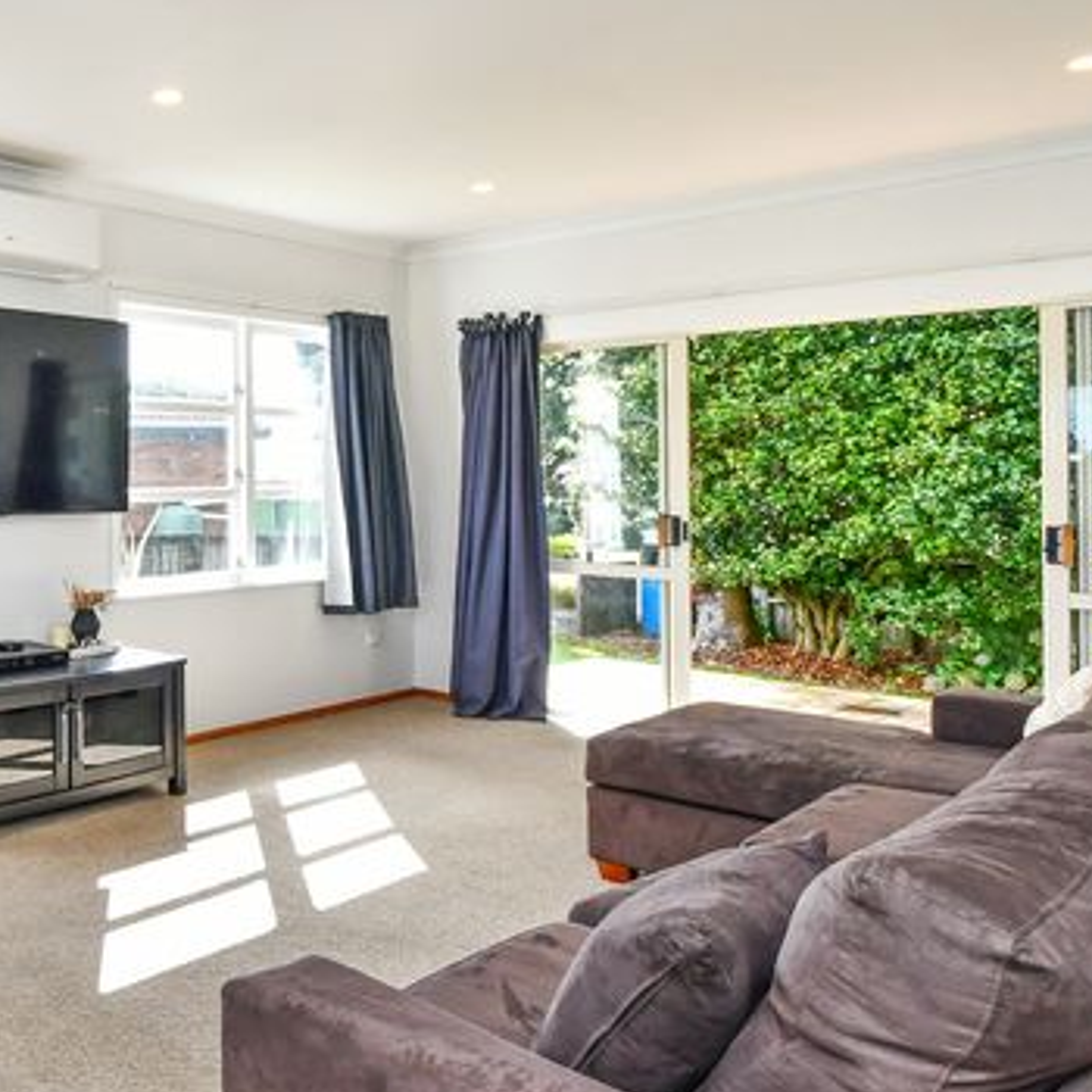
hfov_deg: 50.1
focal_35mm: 28
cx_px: 87
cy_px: 565
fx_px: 999
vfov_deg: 57.3
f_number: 10
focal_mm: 10
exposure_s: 1/125
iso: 800
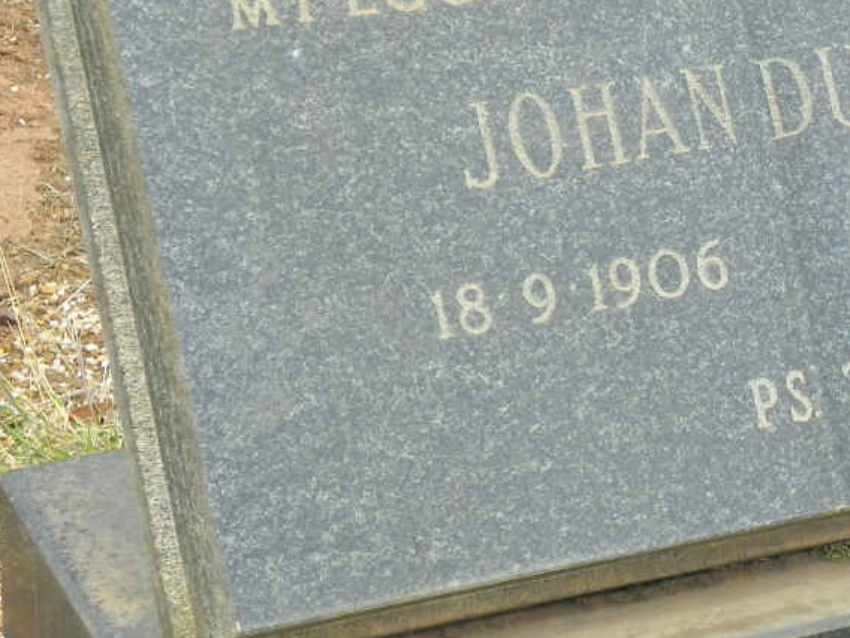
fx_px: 3683
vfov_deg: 9.9
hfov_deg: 13.1
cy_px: 261
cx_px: 736
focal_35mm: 150
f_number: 3.5
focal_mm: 12.6
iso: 64
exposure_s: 1/200
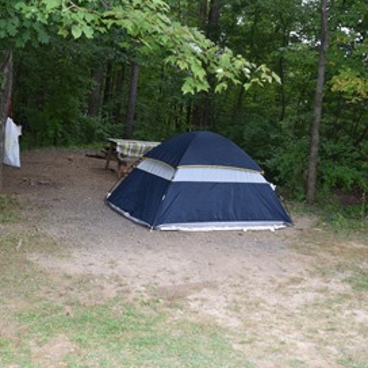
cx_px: 119
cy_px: 186
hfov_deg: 39.5
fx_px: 505
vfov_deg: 40.0
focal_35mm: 42
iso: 360
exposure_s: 1/125
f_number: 5.6
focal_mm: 20
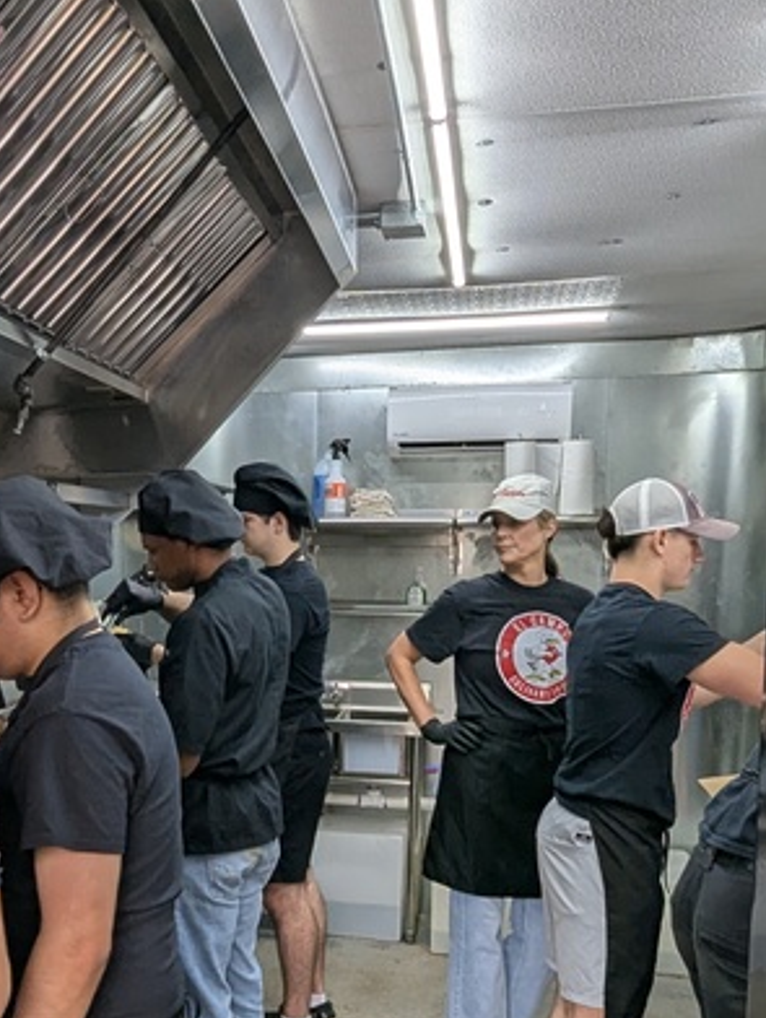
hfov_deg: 40.9
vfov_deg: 52.9
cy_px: 675
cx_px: 214
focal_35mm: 34
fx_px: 1001
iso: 43
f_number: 2.2
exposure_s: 1/120
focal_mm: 1.95
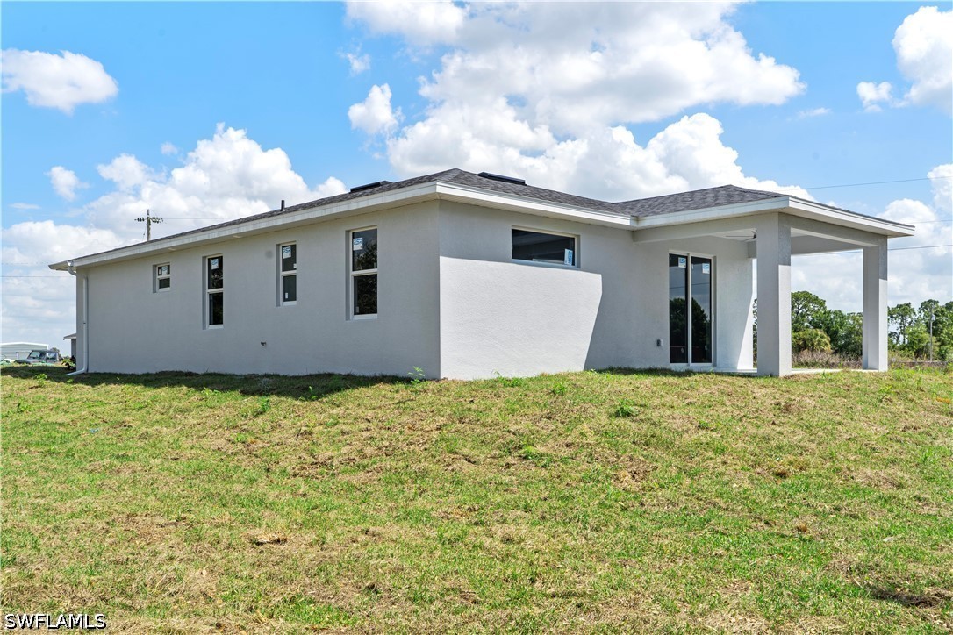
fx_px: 874
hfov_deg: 57.2
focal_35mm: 33
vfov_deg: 40.0
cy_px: 318
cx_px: 476
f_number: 10
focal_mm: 33
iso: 100
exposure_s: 1/160
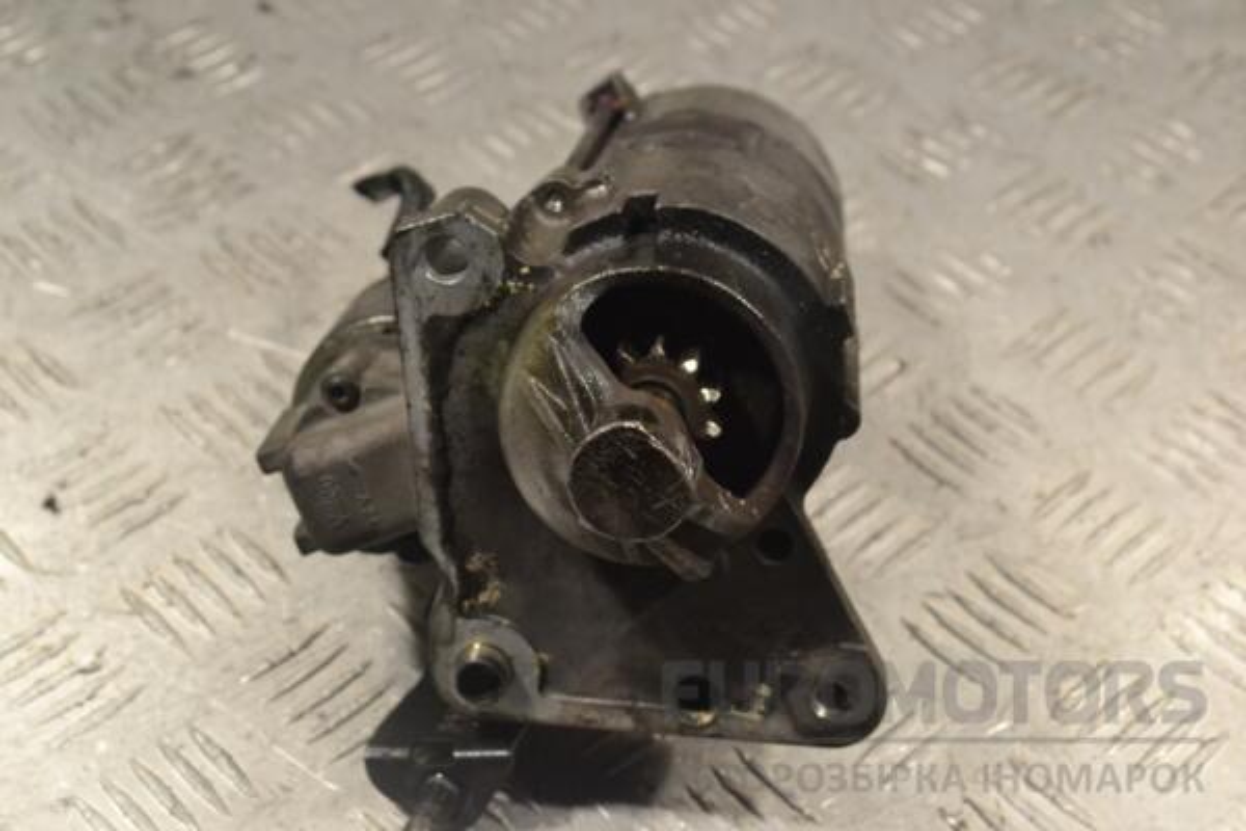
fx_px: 2336
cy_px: 416
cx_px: 623
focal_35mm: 68
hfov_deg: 29.9
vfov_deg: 20.2
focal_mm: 45
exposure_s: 1/320
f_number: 9
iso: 3200
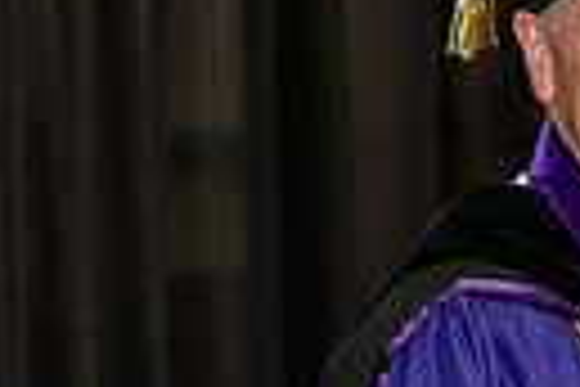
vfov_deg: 4.4
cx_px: 760
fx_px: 5058
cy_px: 452
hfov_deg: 6.5
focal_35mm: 314
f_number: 5
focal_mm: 70
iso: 2500
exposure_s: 1/200
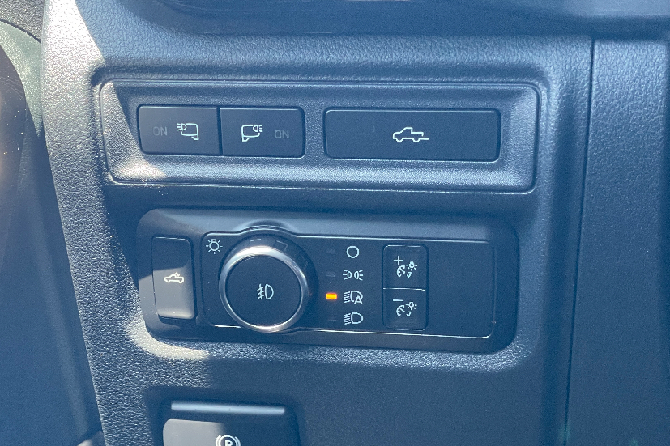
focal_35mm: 67
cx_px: 288
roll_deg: -2.0
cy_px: 307
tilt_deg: -10.4
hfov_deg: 30.0
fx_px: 1247
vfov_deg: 20.2
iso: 200
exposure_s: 1/99
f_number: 2
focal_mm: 6
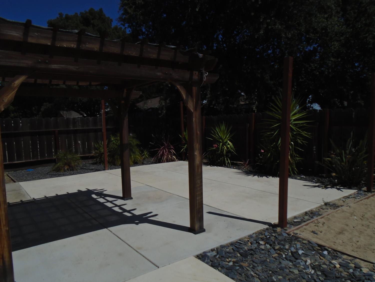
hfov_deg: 67.3
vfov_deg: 53.1
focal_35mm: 26
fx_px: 282
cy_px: 141
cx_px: 188
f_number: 8
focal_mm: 4.6
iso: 100
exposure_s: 1/1000
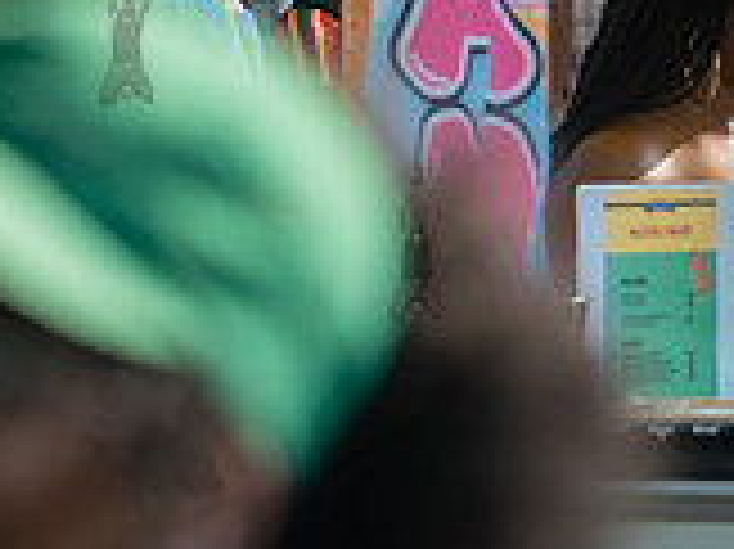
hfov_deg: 4.6
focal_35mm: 429
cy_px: 25
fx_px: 9090
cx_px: 995
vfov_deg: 3.5
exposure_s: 1/320
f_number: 4.5
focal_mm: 125
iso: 400
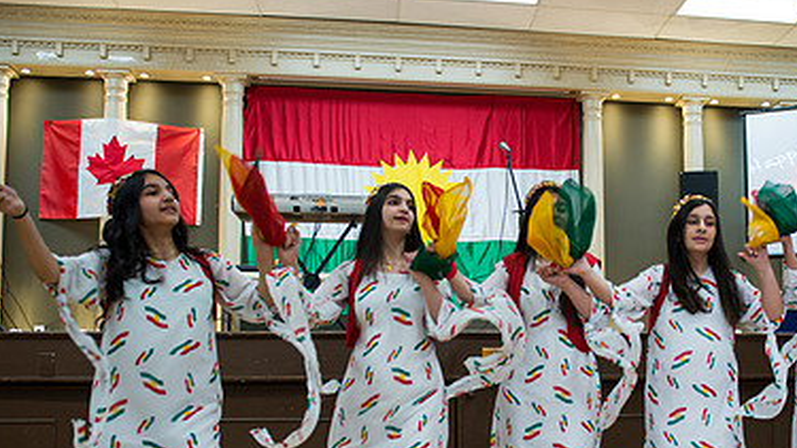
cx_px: 546
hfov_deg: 46.4
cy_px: 328
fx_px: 909
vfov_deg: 27.4
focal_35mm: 43
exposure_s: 1/200
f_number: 2.8
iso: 720
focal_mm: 24
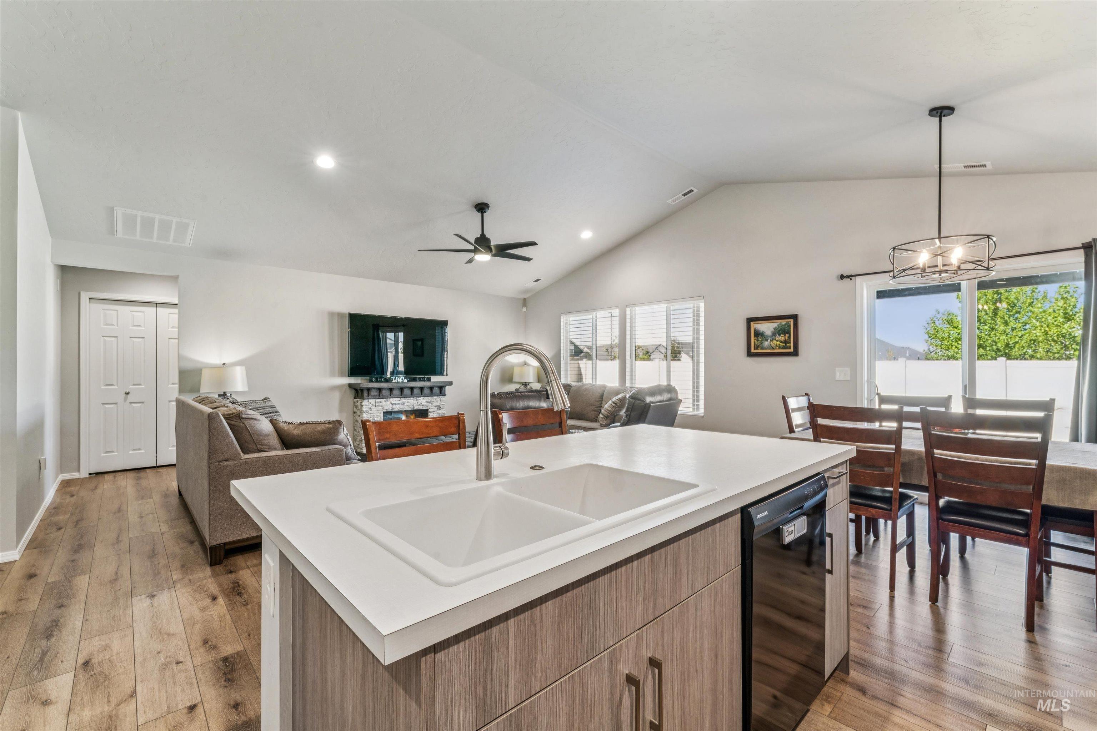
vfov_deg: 75.5
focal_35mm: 16
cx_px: 548
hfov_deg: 98.5
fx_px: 472
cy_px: 366
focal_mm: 15.5
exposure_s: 1/8
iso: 400
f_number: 13
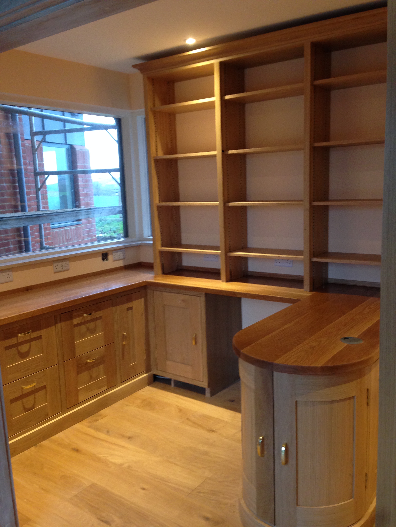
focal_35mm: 33
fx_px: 503
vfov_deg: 55.4
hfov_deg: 42.9
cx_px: 198
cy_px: 264
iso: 160
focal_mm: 4.12
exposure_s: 1/20
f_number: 2.4
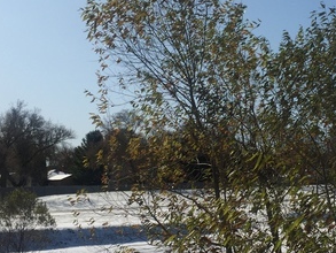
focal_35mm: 66
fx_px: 641
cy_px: 104
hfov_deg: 29.0
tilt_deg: +7.1
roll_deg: +0.4
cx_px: 248
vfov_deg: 22.2
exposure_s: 1/5650
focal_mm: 4.15
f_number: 2.2
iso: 32
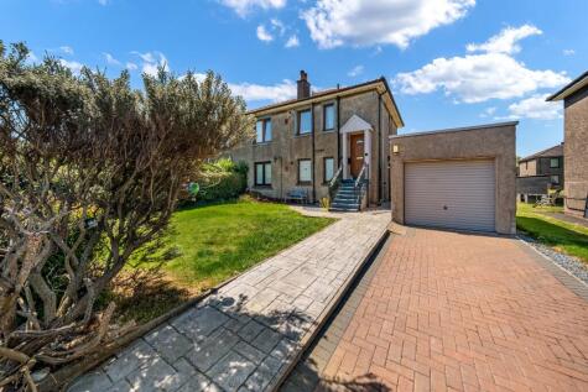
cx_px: 294
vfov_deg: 90.0
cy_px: 196
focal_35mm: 12
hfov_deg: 112.6
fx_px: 196
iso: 250
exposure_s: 1/1500
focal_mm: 8
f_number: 2.8
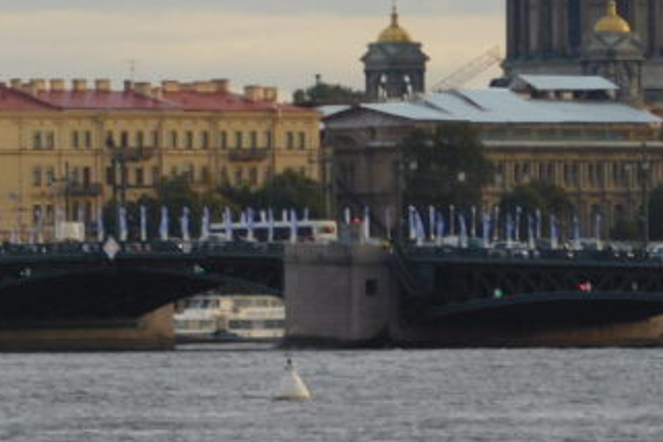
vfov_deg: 2.7
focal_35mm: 502
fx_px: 9244
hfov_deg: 4.1
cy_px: 89
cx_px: 366
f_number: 5.4
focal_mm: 35.9
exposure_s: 1/100
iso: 125
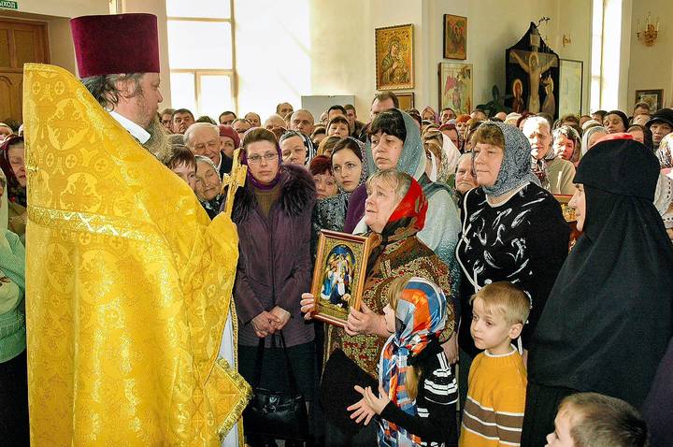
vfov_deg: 33.3
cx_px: 336
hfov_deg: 48.5
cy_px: 224
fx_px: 747
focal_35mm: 40
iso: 800
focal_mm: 27
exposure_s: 1/125
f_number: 6.3
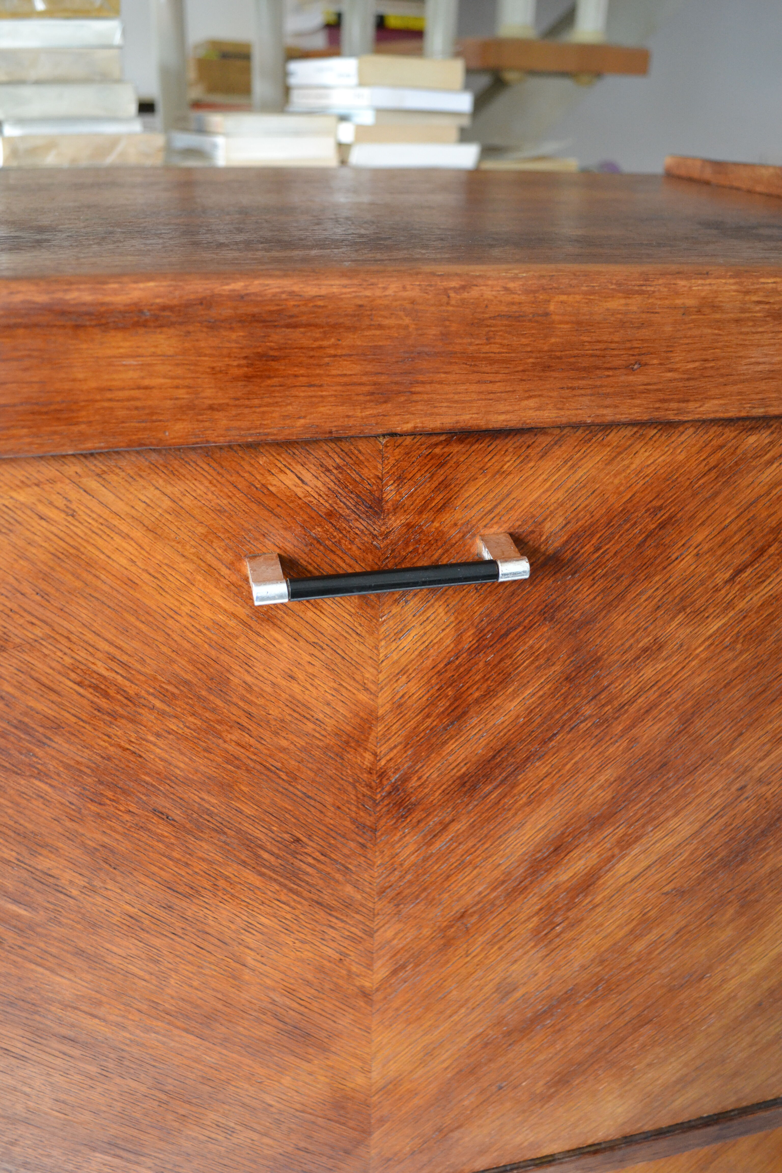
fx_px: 977
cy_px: 586
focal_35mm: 30
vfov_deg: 61.9
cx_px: 391
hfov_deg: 43.6
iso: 1600
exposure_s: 1/30
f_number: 3.8
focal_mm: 20
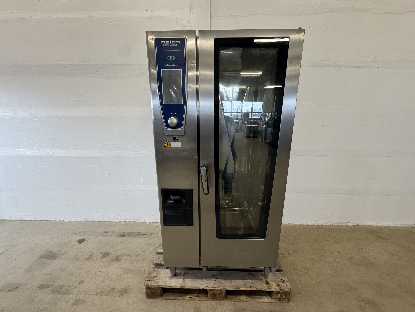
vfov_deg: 85.7
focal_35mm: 14
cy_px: 156
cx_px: 208
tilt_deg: -13.6
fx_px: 168
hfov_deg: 102.1
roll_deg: -0.7
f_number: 2.2
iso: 200
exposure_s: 1/100
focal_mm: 2.22
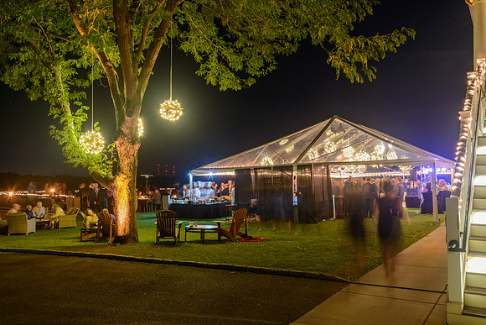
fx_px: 437
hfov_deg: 58.2
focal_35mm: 32
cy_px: 163
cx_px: 237
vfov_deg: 40.7
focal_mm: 31
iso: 400
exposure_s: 4
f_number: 8
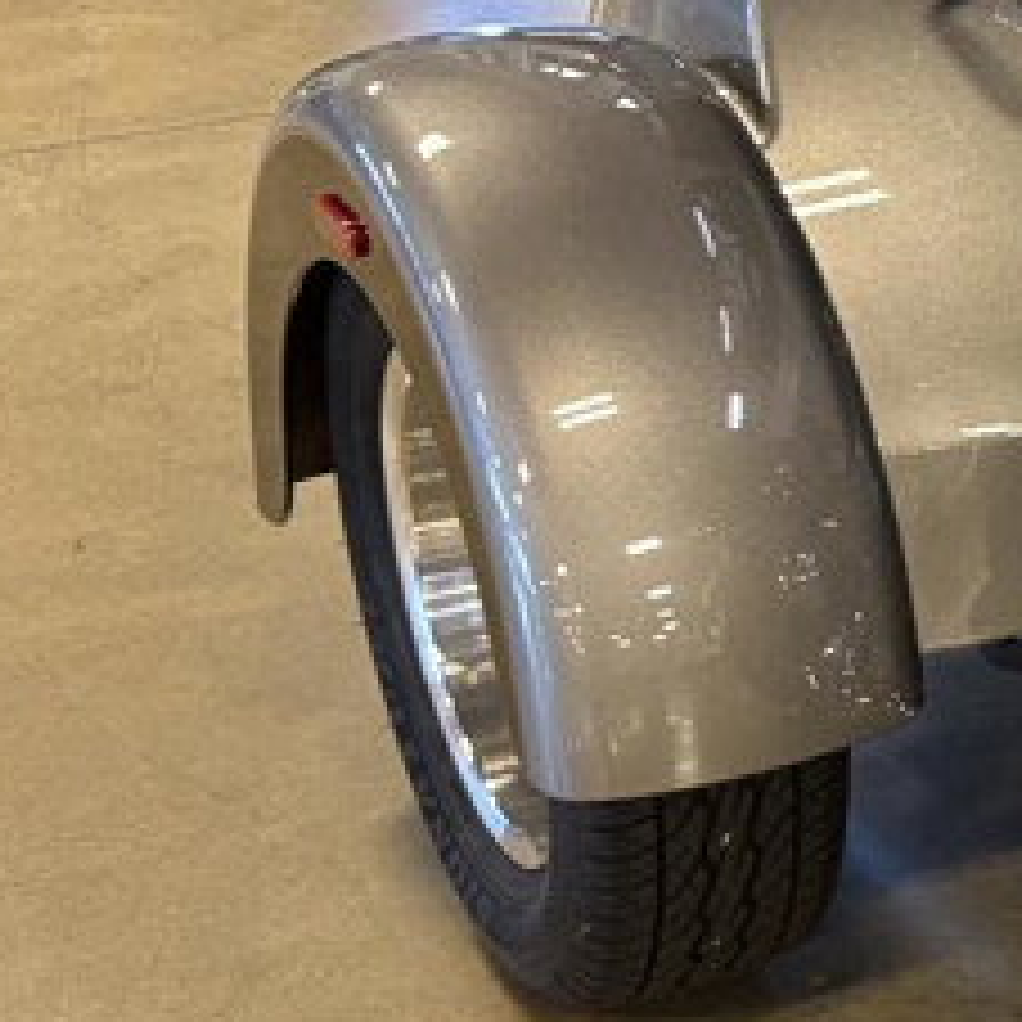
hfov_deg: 13.5
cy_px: 432
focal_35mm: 108
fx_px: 3607
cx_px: 2127
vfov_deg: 16.1
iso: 250
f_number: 1.6
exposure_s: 1/60
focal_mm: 5.96
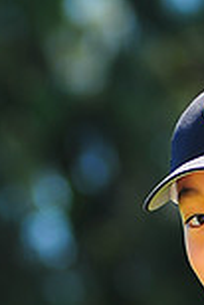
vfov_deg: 3.0
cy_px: 416
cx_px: 232
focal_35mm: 676
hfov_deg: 2.0
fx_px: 5733
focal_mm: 180
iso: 200
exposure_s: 1/320
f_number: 5
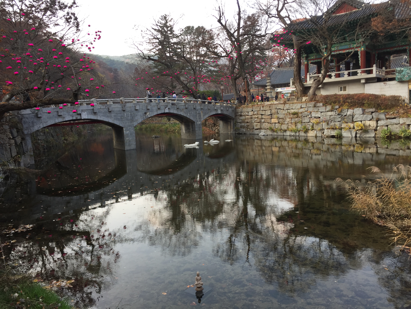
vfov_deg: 48.2
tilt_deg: -6.8
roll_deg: +1.8
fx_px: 344
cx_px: 206
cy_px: 154
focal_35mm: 29
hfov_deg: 61.7
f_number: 2.2
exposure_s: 1/151
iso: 32
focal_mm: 4.15
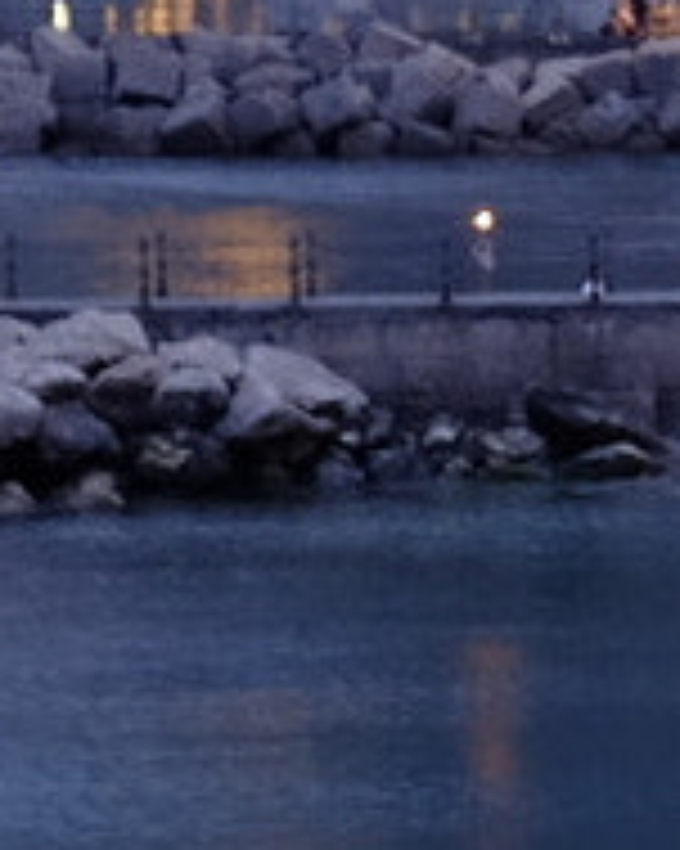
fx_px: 9391
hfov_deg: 3.8
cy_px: -52
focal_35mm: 373
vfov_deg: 5.2
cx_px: 3337
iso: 200
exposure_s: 1
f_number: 5.6
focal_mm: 31.5
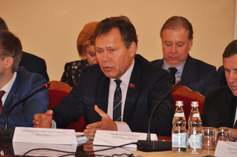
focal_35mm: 288
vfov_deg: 4.8
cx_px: 116
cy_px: 81
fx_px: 1890
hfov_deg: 7.2
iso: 800
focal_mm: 185
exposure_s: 1/60
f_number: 6
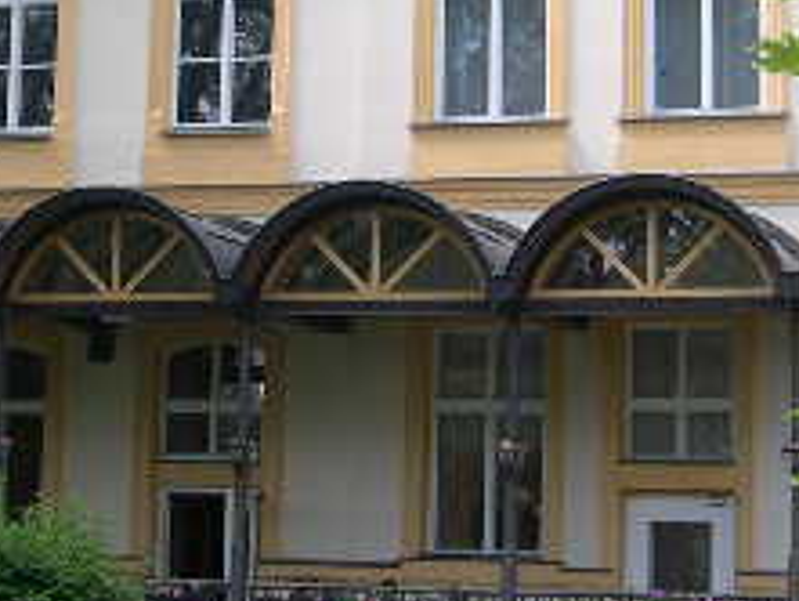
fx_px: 2540
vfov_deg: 13.4
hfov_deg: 17.8
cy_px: 105
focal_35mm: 110
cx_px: 260
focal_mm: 8
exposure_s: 1/299
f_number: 2.8
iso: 100
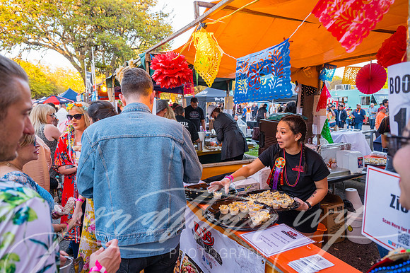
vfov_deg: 53.1
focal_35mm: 24
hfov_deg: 73.8
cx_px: 205
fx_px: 273
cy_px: 136
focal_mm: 24
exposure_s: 1/500
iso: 1250
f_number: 4
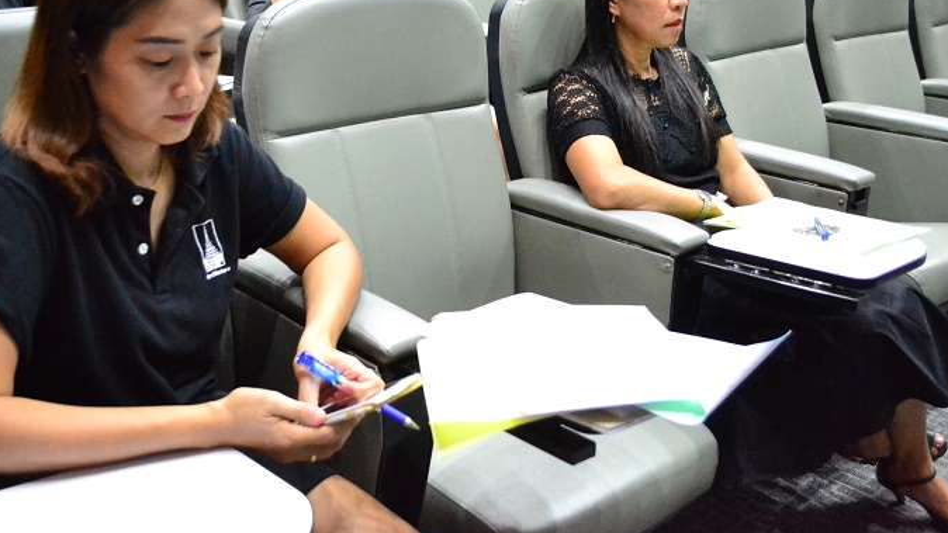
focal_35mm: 41
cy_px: 178
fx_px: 1031
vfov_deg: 28.8
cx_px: 421
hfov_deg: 49.3
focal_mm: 22
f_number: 3.8
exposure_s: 1/30
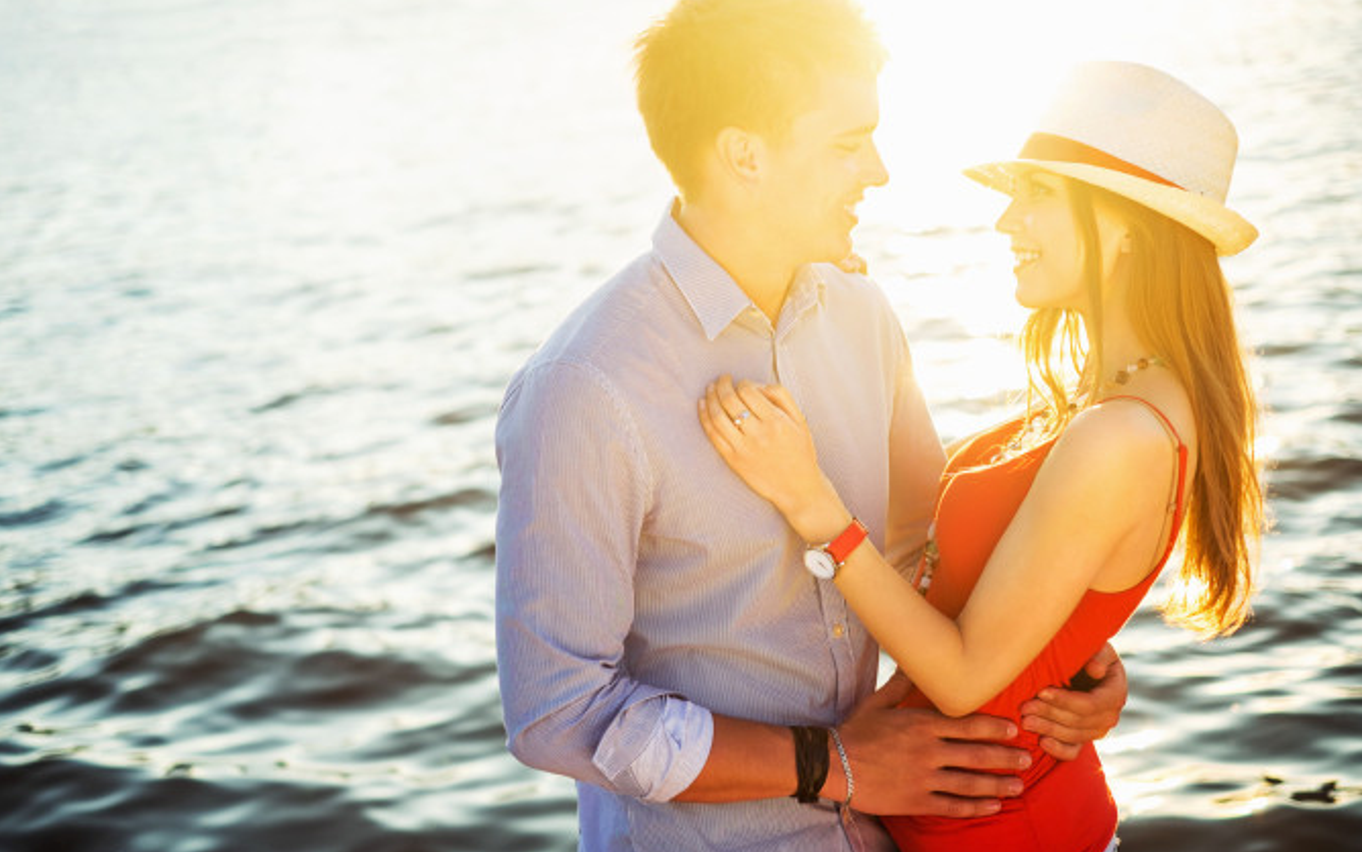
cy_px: 393
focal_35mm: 57
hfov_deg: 35.7
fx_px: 2116
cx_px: 666
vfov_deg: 22.8
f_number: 2
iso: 200
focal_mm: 35
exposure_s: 1/1000
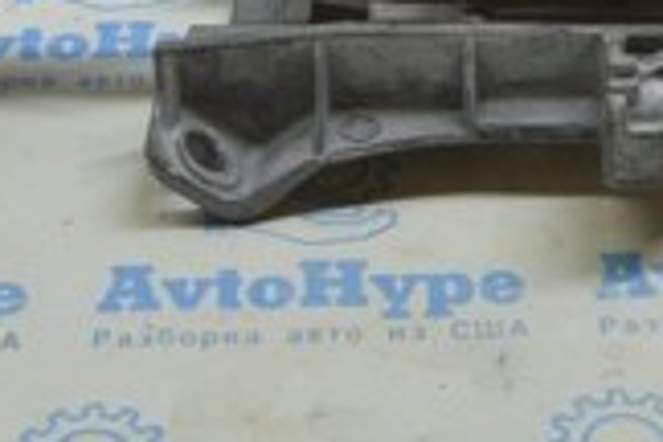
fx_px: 2394
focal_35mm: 130
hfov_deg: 15.8
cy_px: -23
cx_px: 401
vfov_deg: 10.4
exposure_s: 1/100
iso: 400
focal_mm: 22
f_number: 3.8
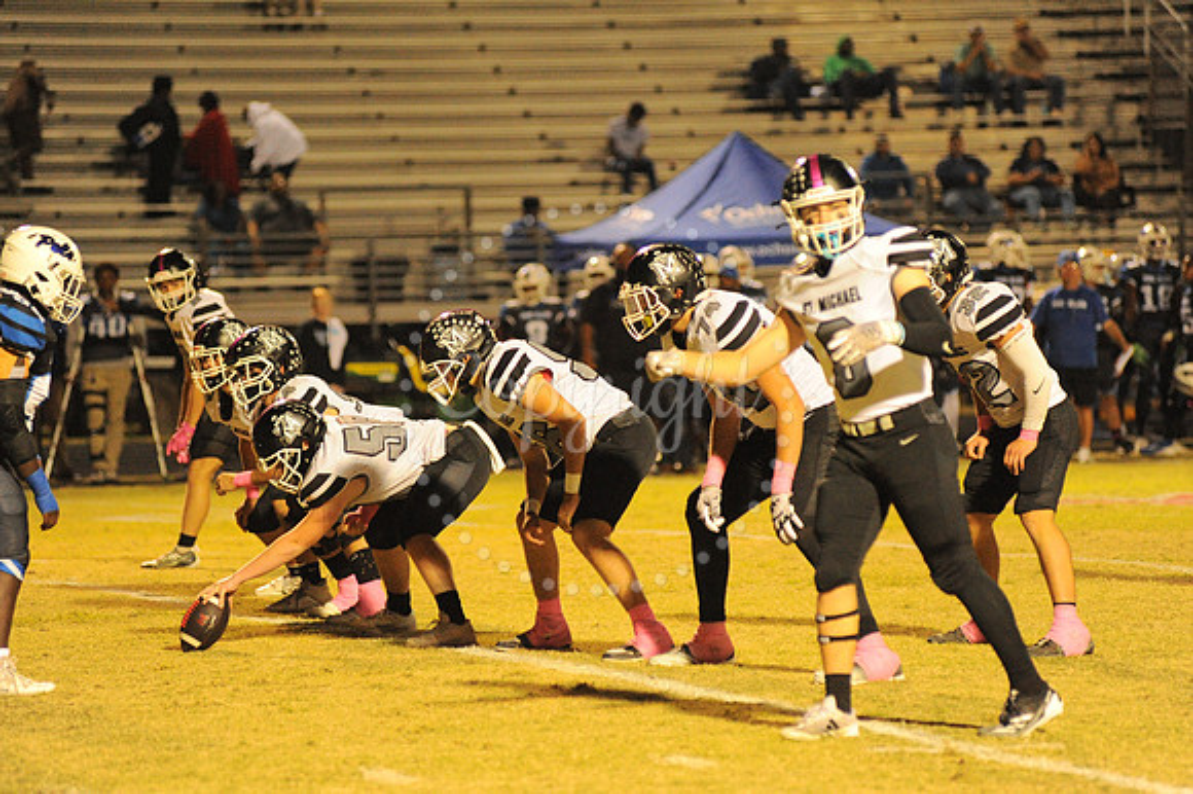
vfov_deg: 6.9
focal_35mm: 200
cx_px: 596
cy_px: 397
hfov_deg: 10.3
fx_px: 6624
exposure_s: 1/320
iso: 6400
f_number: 4
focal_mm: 200
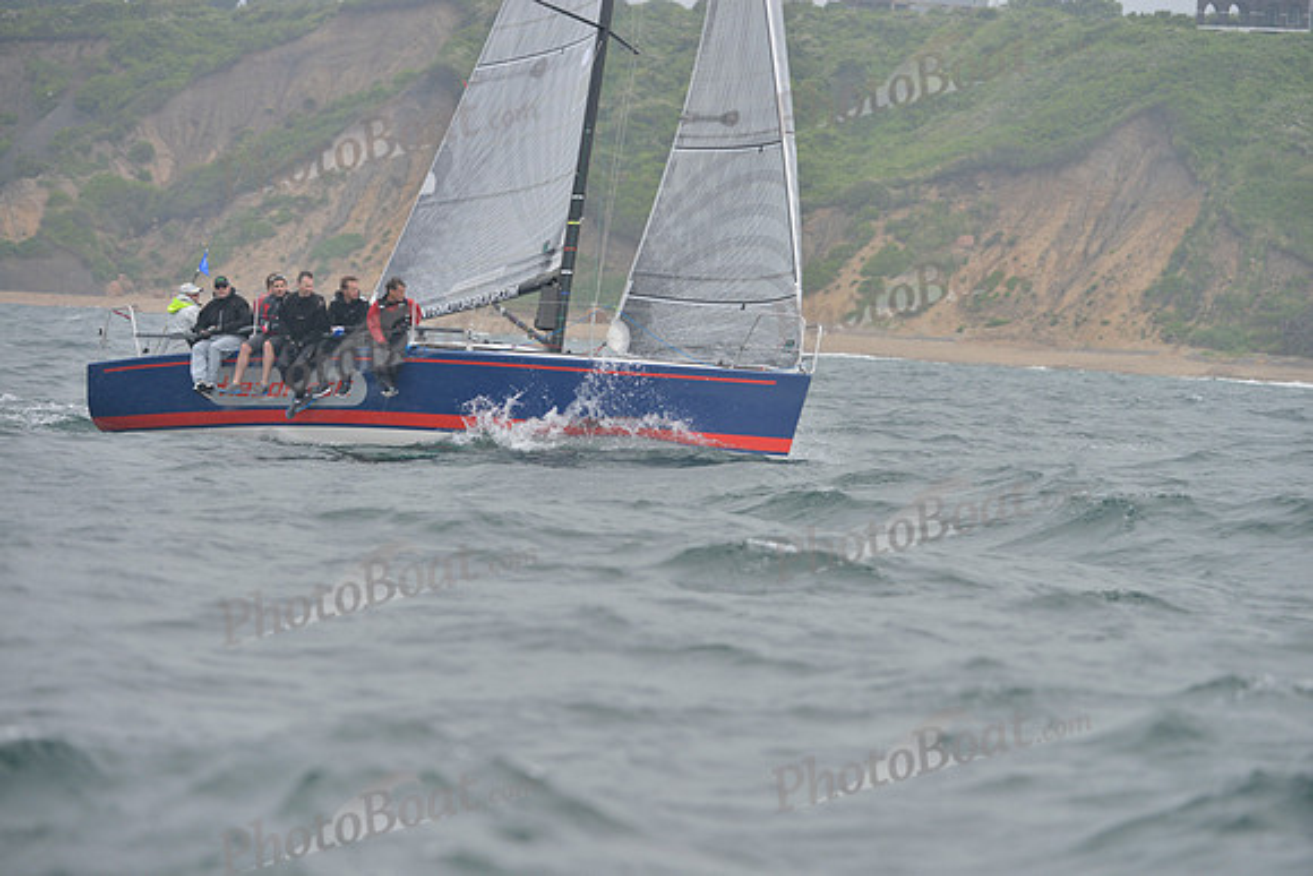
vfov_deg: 5.1
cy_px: 438
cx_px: 656
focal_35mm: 270
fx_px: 9849
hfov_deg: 7.6
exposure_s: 1/800
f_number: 6.3
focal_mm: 270
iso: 400
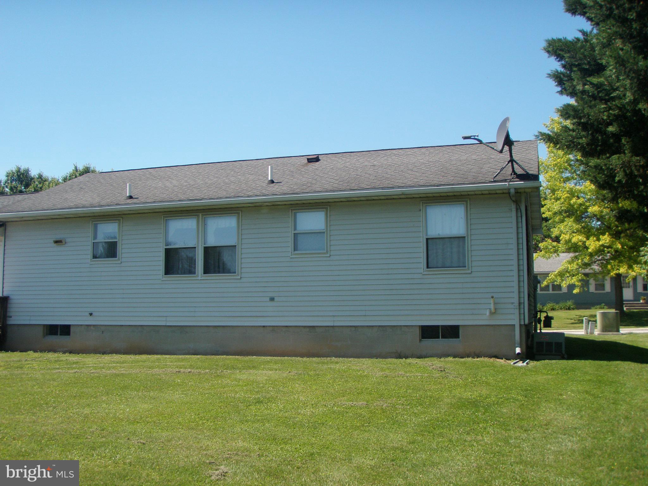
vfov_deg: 37.7
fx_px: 711
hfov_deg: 49.0
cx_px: 324
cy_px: 243
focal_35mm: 38
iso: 80
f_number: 3.5
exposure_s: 1/500
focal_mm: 6.7
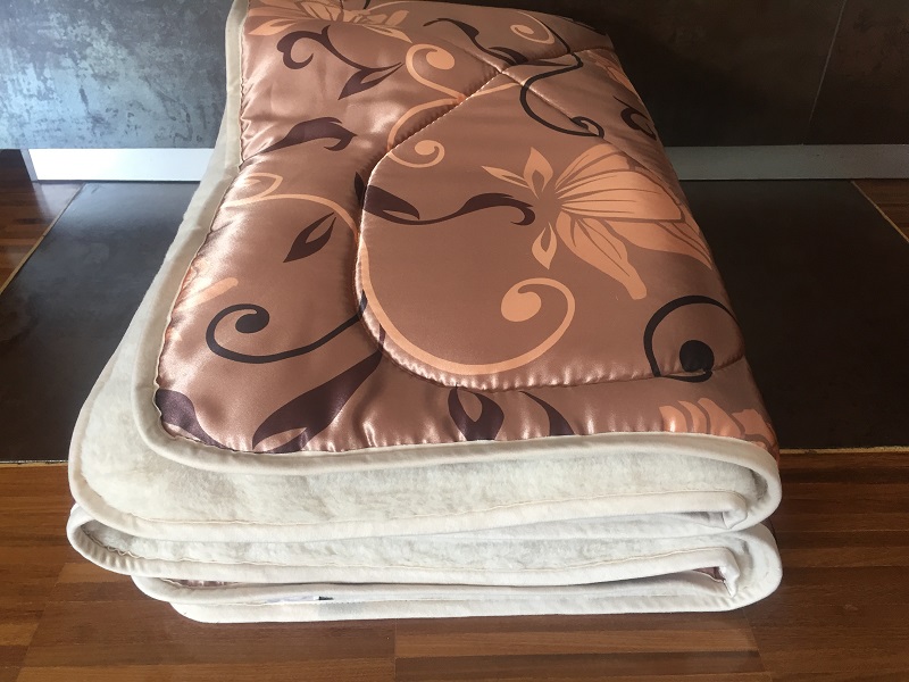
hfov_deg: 61.7
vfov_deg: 48.2
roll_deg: -2.4
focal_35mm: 29
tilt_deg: -37.0
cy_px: 341
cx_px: 454
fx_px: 762
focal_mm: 4.15
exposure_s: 1/33
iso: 80
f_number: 2.2
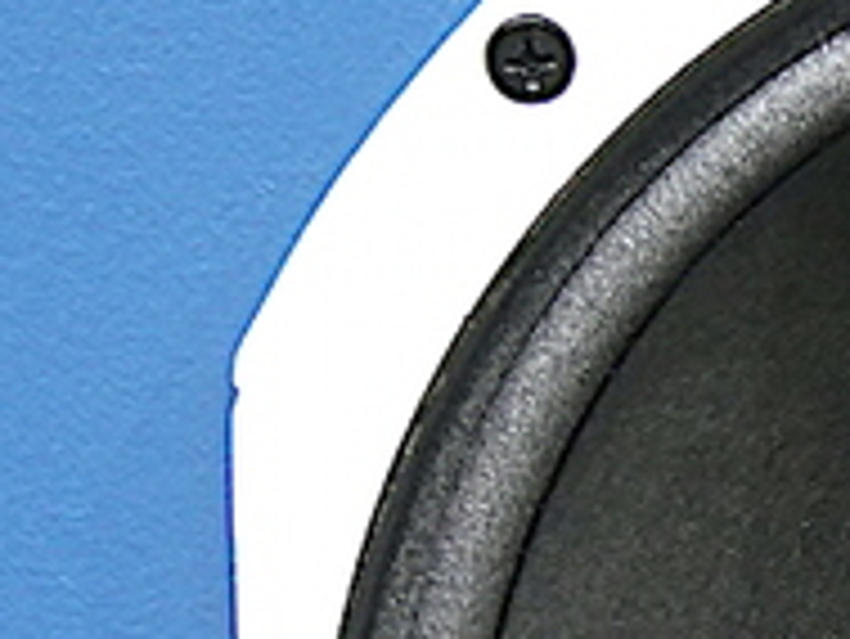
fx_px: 13244
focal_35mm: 539
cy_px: 1233
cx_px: 1358
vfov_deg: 2.7
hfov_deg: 3.7
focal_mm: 19
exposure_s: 1/1.6
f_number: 5.1
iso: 200
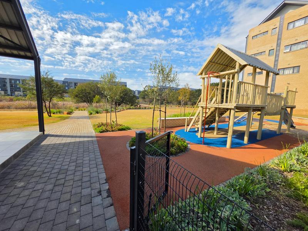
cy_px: 116
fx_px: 116
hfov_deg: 106.2
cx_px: 154
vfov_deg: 89.9
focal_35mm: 13
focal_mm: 2.2
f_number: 1.9
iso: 32
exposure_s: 1/1468
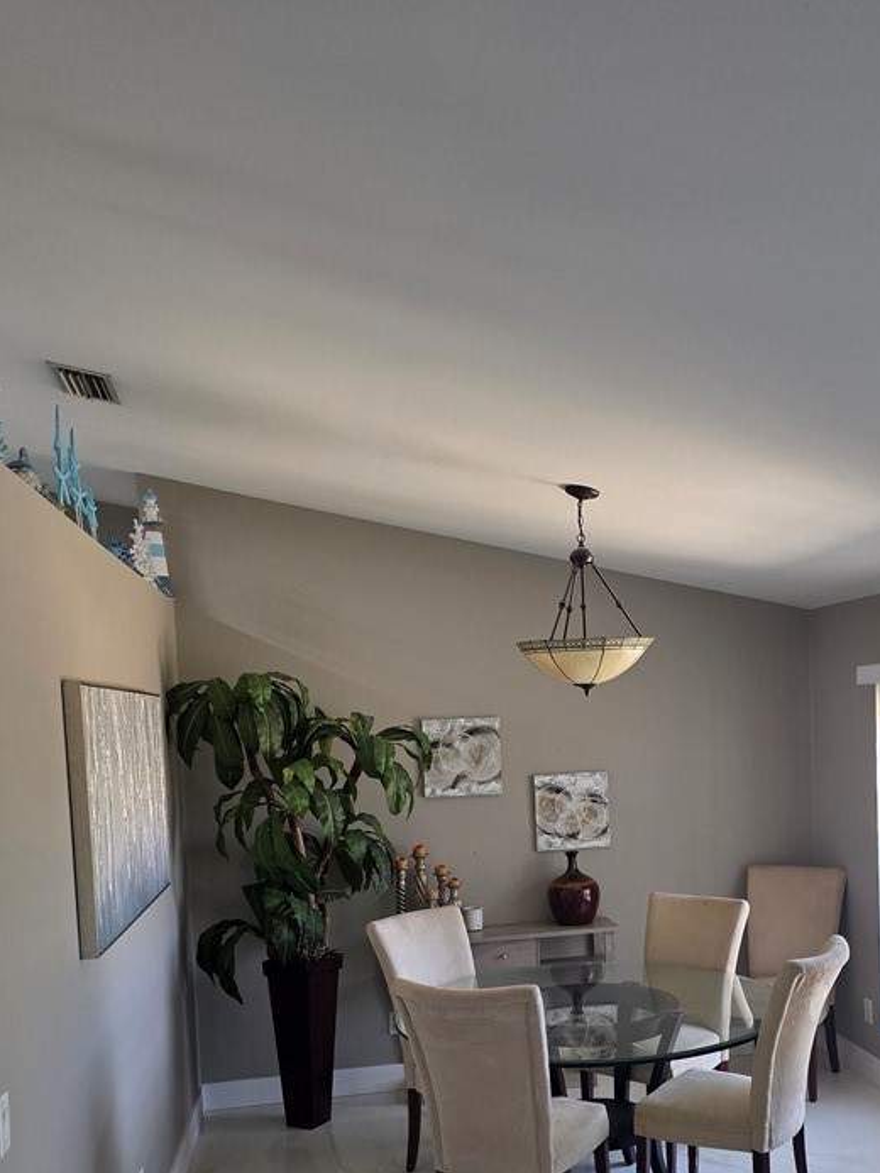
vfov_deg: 52.7
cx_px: 592
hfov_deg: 41.2
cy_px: 797
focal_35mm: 34
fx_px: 1152
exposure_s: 1/180
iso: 200
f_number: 1.7
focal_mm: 6.3
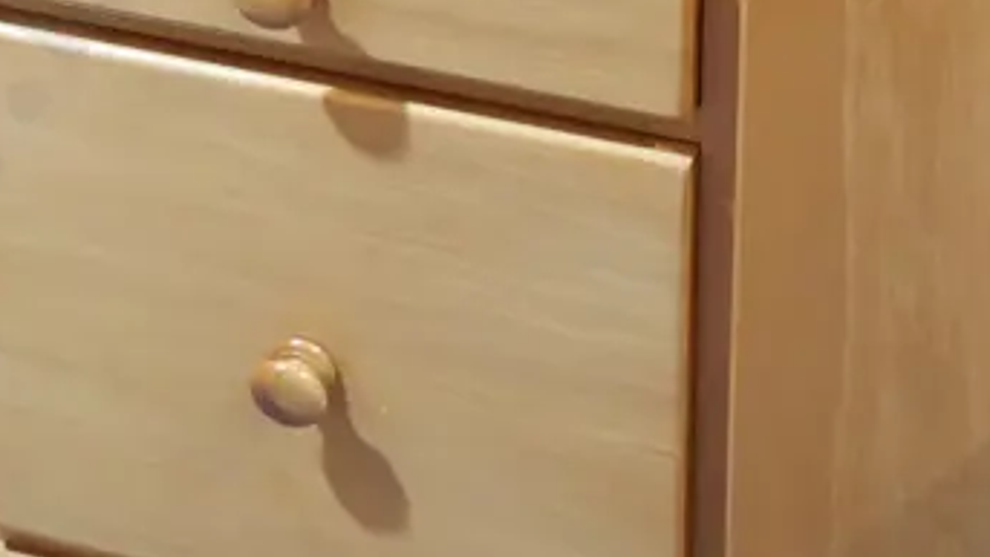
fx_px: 2730
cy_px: -603
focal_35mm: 104
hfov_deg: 20.6
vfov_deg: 10.6
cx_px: 495
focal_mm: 16
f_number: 3.6
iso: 640
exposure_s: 1/60
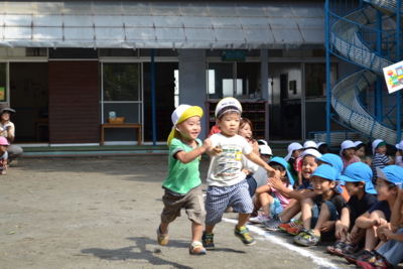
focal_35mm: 82
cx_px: 202
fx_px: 924
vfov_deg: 16.6
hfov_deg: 24.6
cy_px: 134
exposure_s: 1/160
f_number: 6.3
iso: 100
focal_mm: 55
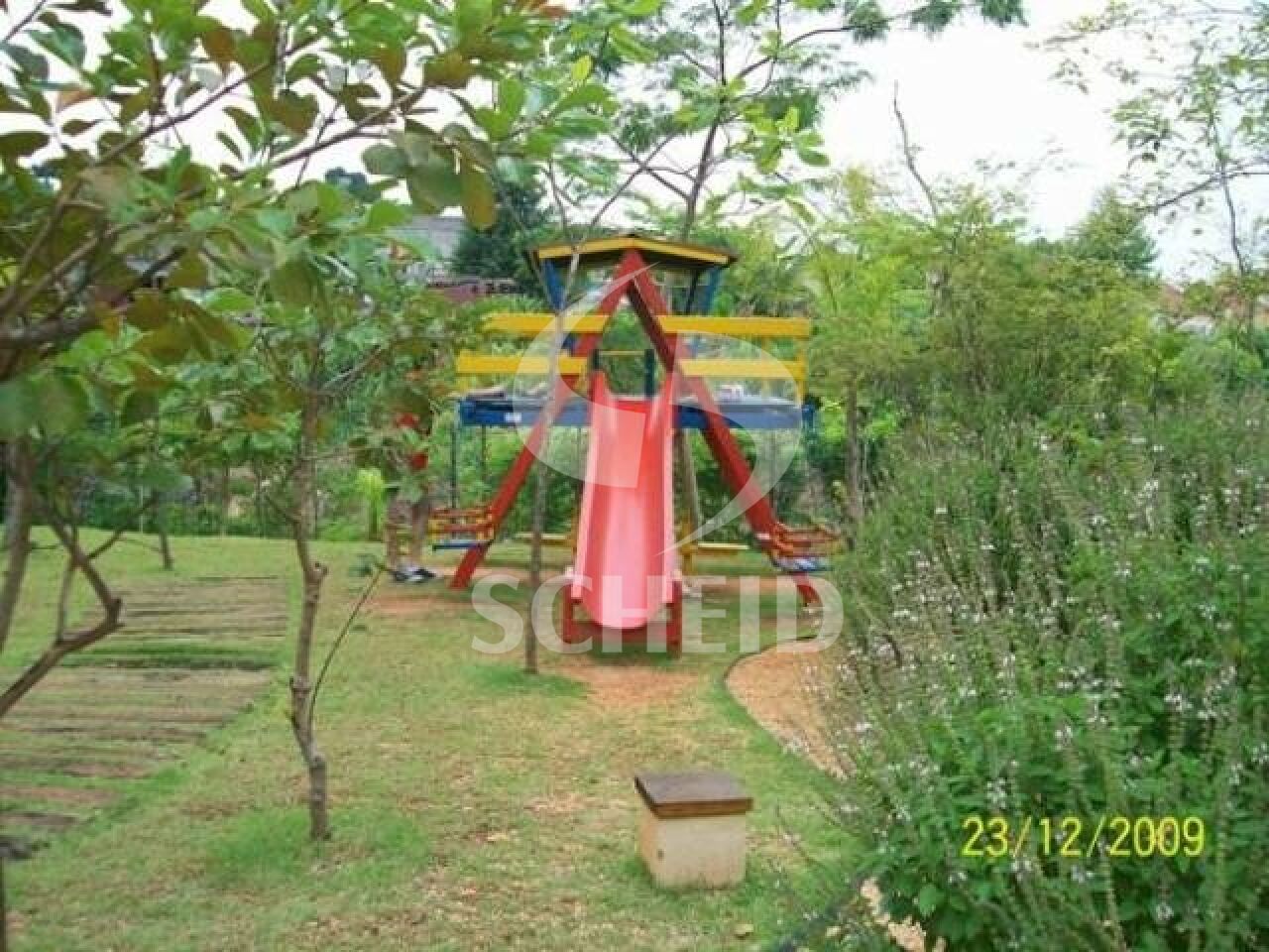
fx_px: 1320
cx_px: 634
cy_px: 476
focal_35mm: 36
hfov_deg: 51.4
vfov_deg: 39.7
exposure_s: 1/477
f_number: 2.7
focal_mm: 6
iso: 80
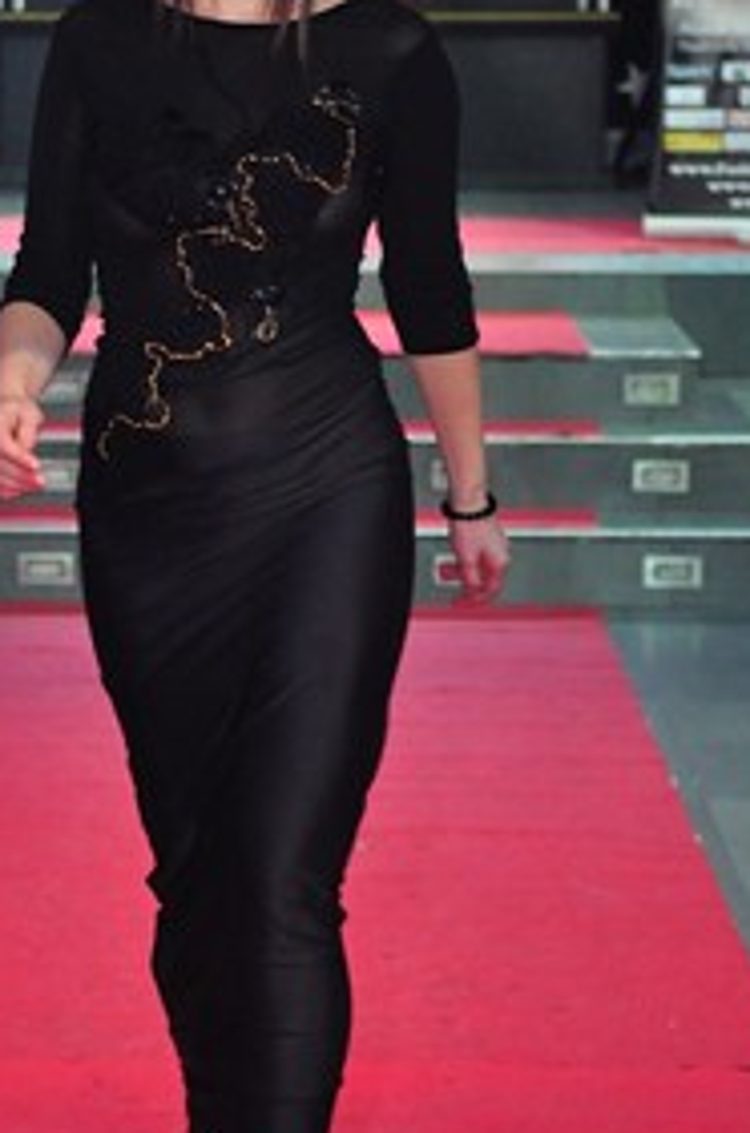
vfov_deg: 16.4
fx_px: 3923
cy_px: 625
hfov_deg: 10.9
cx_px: 143
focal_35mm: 125
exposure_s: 1/160
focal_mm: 45
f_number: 2.8
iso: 800
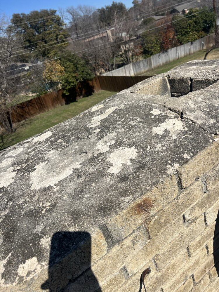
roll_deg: +22.5
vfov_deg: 67.3
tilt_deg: -28.4
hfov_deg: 53.1
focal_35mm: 26
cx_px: 110
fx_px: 219
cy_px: 146
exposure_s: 1/8696
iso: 50
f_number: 1.5
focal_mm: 5.7
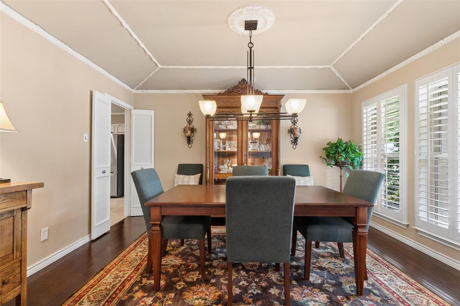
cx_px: 230
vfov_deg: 70.4
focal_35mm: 17
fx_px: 217
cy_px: 153
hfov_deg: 93.3
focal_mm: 17
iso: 400
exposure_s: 1.3
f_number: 10
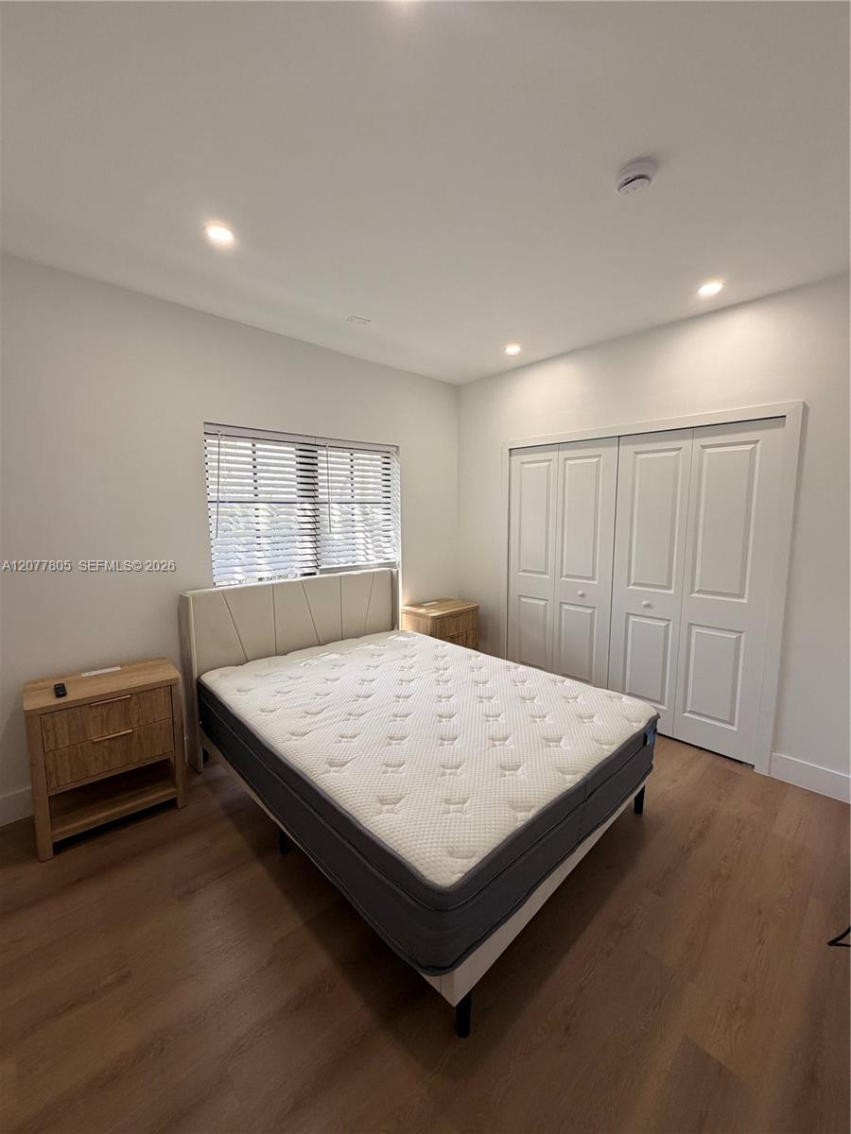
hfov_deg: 85.7
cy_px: 567
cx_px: 426
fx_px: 459
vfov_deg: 102.1
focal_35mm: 14
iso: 160
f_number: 2.2
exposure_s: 1/121
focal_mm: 2.22
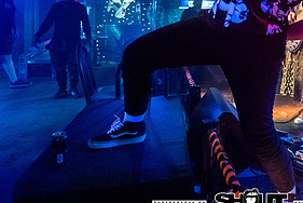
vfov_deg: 38.9
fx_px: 261
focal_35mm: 31
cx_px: 235
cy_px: 13
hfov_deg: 56.6
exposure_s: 1/125
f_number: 2.8
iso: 4000
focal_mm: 14
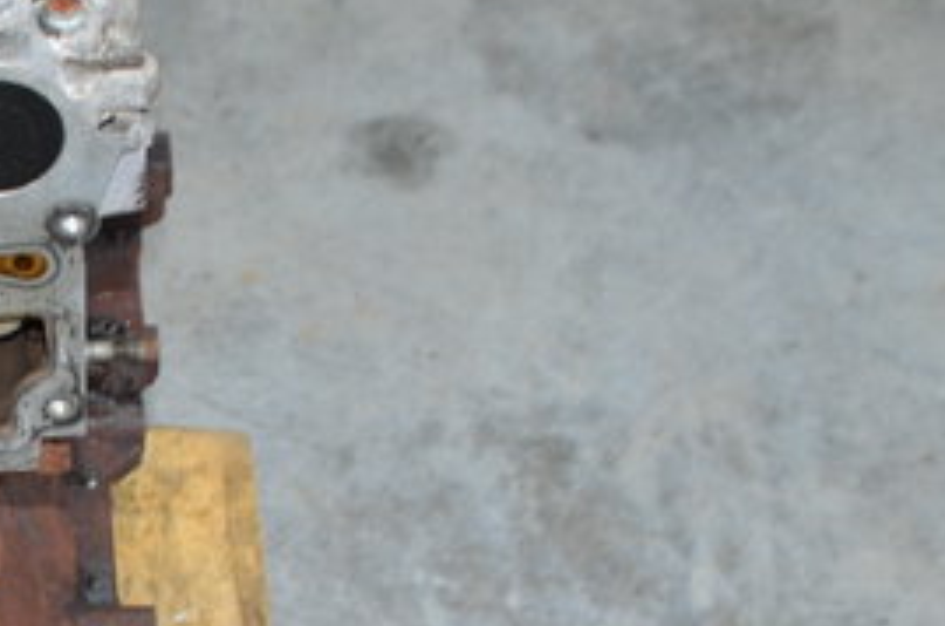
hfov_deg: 17.0
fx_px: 2985
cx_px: -263
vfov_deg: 12.0
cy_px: 274
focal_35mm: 114
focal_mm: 20
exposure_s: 1/60
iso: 500
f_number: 3.8
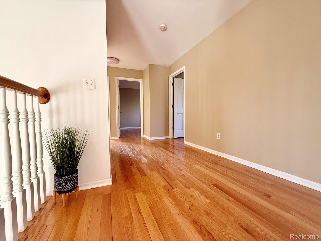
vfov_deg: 85.7
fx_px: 130
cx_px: 160
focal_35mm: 14
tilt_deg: -1.8
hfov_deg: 102.1
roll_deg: +0.8
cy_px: 120
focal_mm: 2.22
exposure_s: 1/99
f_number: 2.2
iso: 160
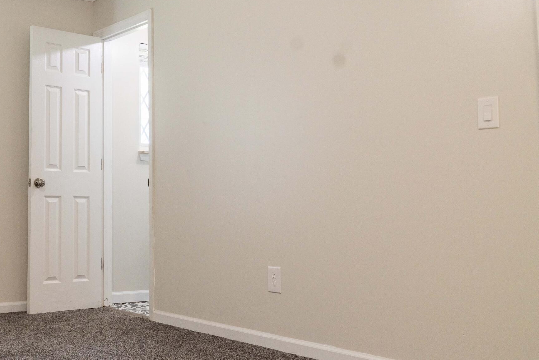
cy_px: 153
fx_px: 674
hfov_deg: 41.0
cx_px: 79
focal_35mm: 45
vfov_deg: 29.8
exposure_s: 1/800
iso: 400
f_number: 5.6
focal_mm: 26
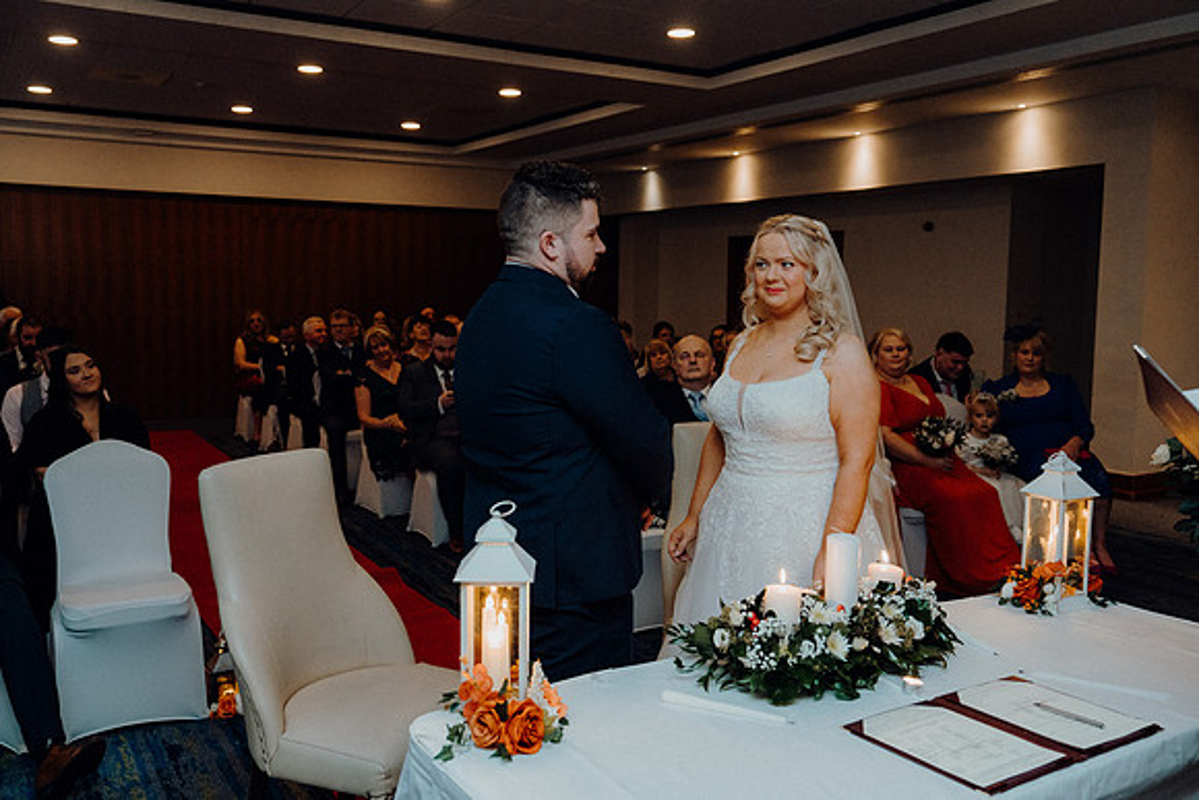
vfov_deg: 41.1
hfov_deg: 58.7
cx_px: 600
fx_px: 1066
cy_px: 400
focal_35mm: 32
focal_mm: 32
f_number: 3.5
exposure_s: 1/160
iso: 2500
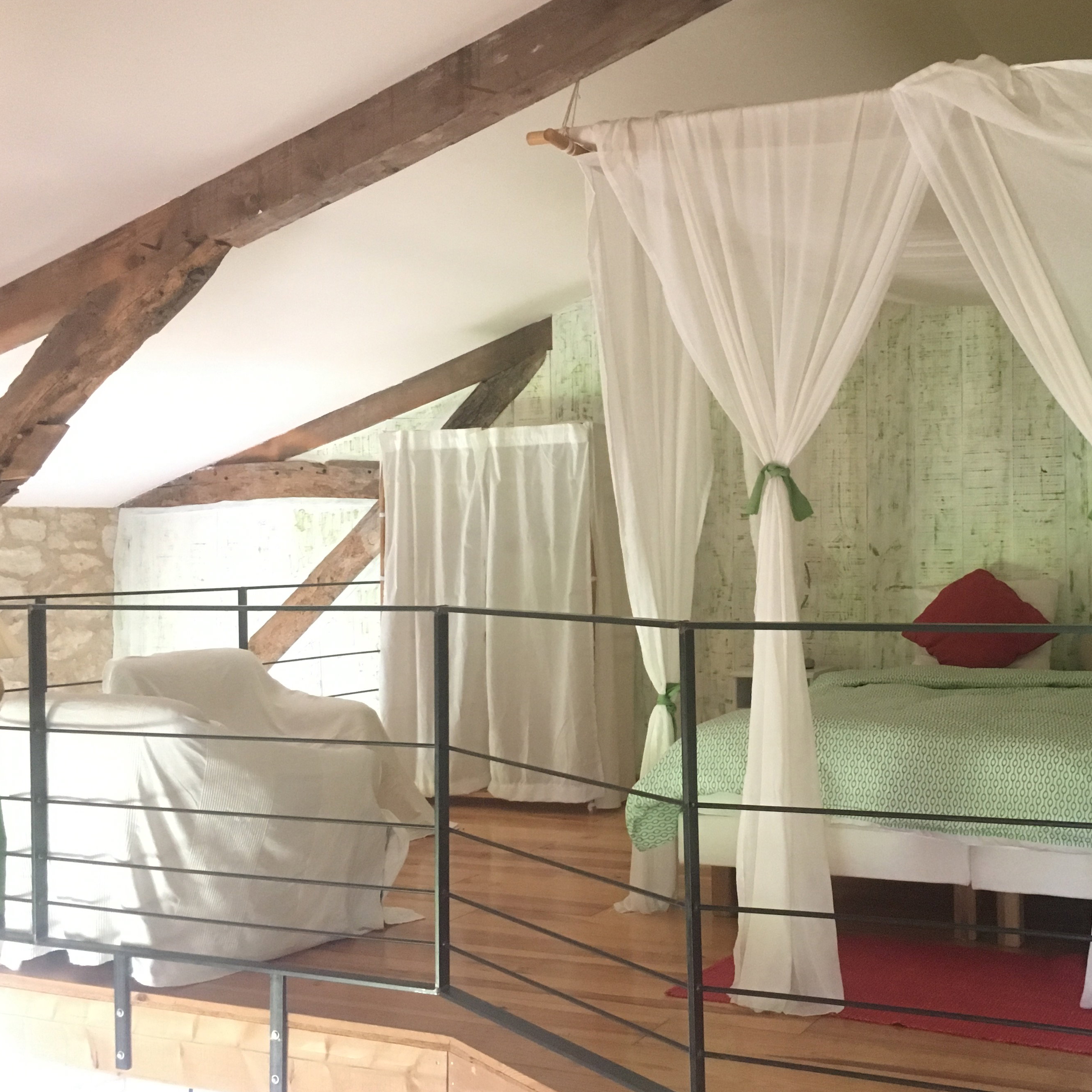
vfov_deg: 42.8
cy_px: 559
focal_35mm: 39
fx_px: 1392
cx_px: 777
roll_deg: +0.5
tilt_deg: +0.3
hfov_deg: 41.9
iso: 200
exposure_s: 1/25
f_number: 2.2
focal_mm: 4.15
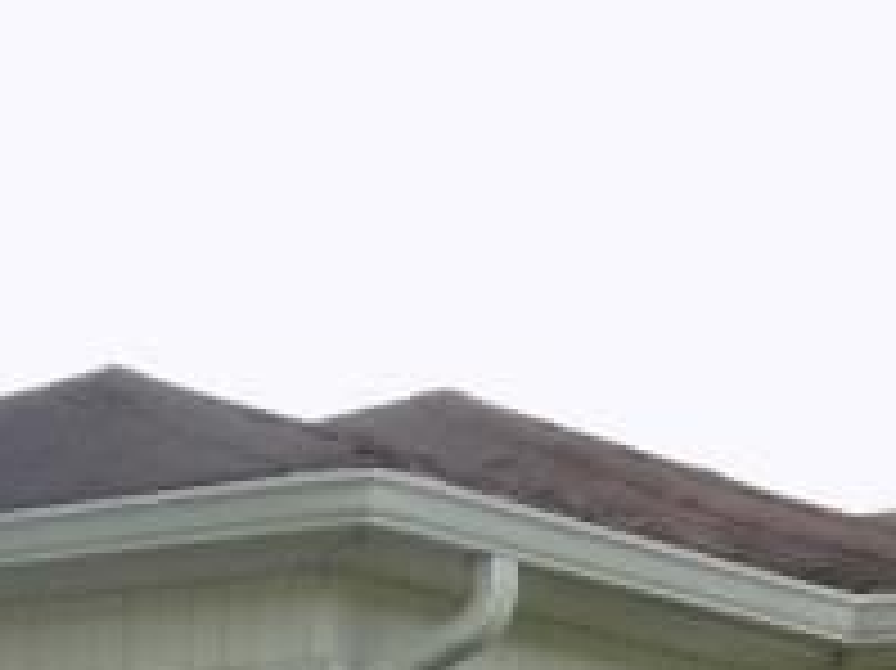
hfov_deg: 11.3
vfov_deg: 8.2
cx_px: 338
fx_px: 4527
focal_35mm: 175
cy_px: 1129
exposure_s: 1/250
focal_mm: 6.1
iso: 80
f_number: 3.4
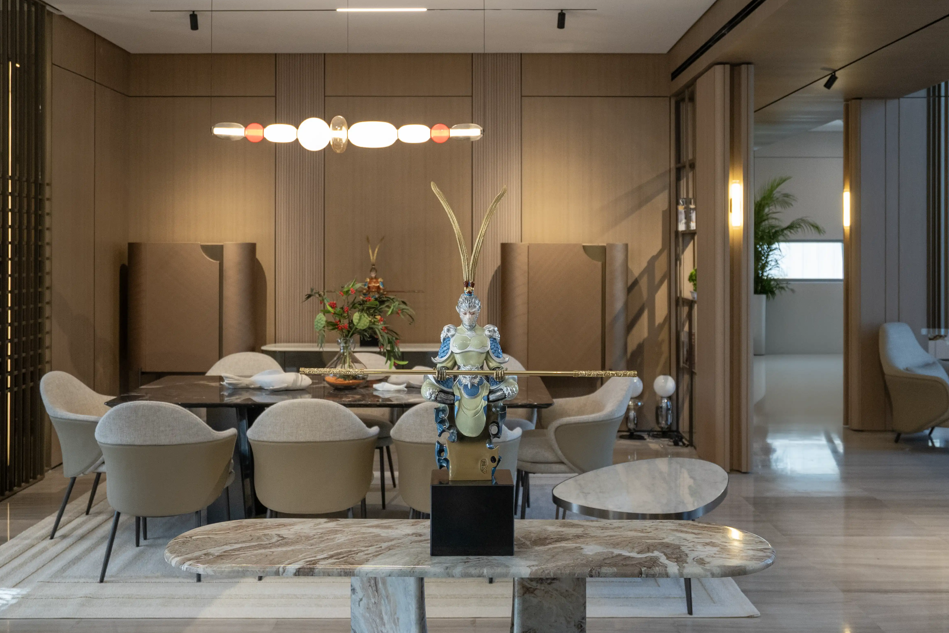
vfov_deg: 37.8
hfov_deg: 54.4
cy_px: 276
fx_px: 923
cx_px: 468
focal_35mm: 35
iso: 1600
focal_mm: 27
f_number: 4
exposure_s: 1/160
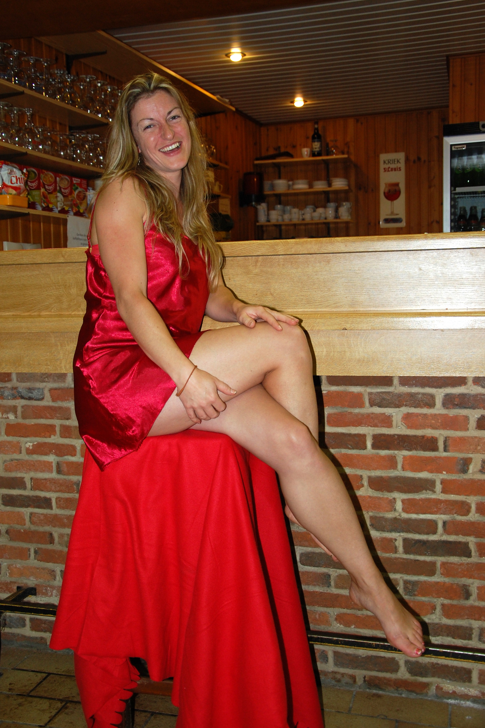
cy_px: 360
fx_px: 808
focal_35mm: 40
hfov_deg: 33.4
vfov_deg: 48.5
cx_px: 237
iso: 400
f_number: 4
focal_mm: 26
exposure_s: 1/60
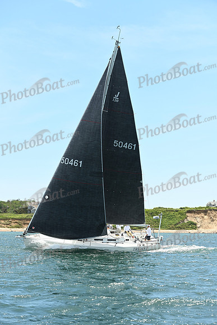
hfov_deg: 17.1
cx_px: 108
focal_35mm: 80
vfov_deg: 25.4
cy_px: 162
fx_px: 723
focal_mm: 80
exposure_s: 1/1000
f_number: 5
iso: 320
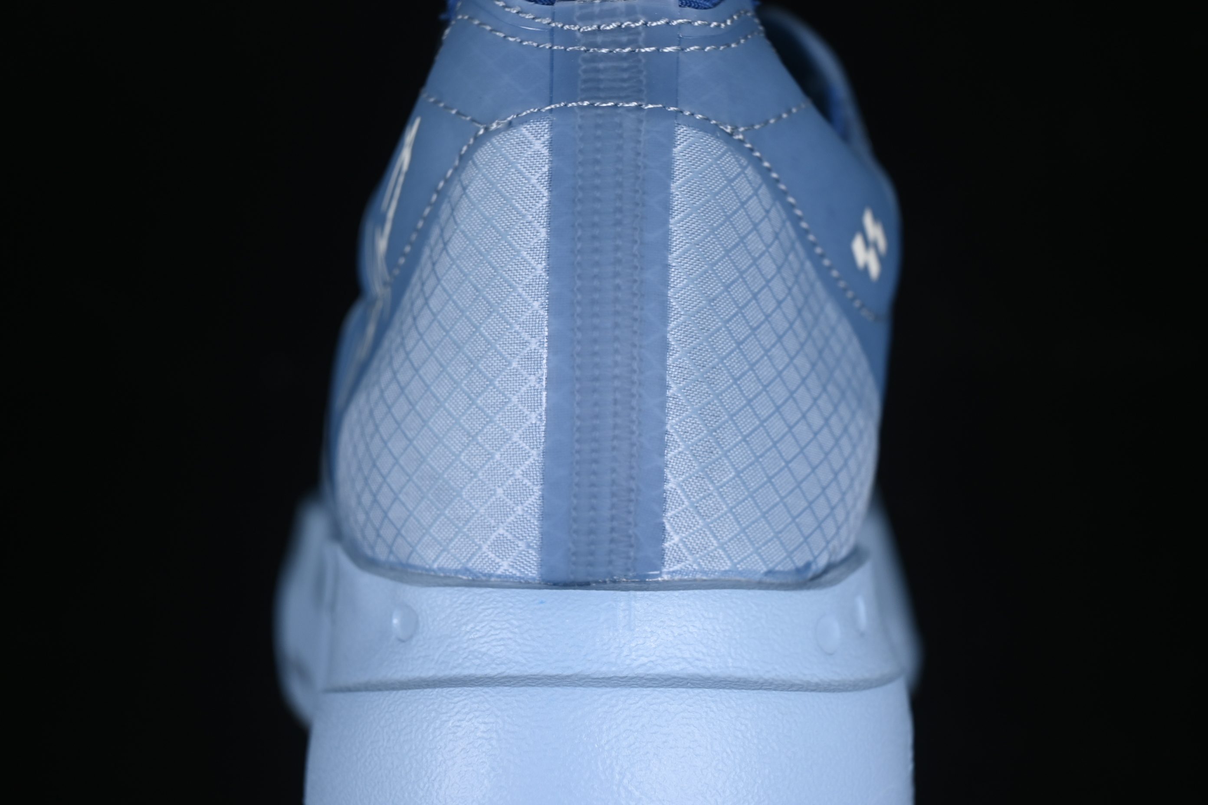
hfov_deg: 27.0
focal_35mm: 75
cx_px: 604
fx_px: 2516
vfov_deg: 18.2
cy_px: 402
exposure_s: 1/60
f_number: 6.3
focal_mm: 50
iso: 160
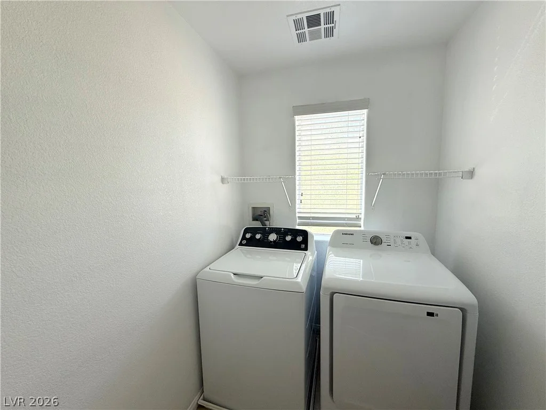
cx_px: 273
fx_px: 221
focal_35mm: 14
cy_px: 205
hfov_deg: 102.1
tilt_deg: -7.0
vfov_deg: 85.7
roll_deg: +1.0
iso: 64
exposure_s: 1/104
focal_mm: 2.22
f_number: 2.2
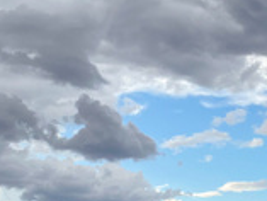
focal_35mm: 106
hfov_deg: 17.8
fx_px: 818
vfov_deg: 13.9
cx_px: 308
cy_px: 170
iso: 32
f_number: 1.8
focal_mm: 4.25
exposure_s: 1/950
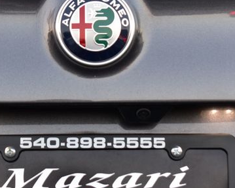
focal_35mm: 138
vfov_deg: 11.2
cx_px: 109
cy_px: 63
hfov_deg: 14.0
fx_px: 958
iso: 400
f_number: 7.1
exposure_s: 1/25
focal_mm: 55
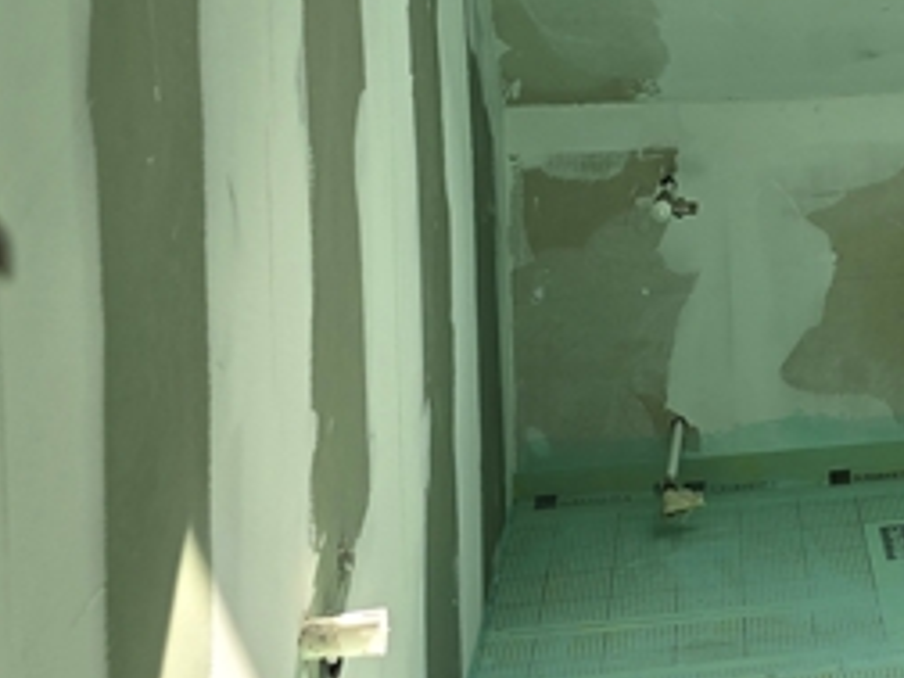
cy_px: -108
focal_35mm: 73
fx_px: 1906
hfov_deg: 24.1
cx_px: 1101
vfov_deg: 19.2
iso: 12
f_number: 1.7
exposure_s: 1/202
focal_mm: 6.3
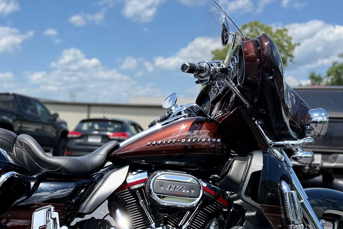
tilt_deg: -5.6
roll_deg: -2.3
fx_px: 438
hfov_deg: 41.5
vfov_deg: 28.9
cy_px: 167
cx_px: 87
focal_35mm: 46
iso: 80
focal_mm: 6.76
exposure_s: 1/3953
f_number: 1.78
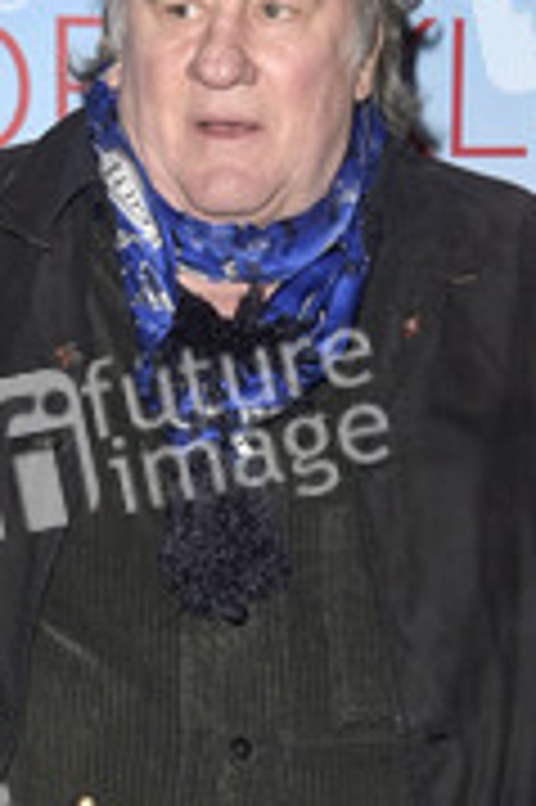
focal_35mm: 107
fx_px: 2394
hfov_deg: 12.8
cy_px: 662
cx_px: 288
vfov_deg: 18.9
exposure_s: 1/250
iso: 640
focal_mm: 48
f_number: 5.6
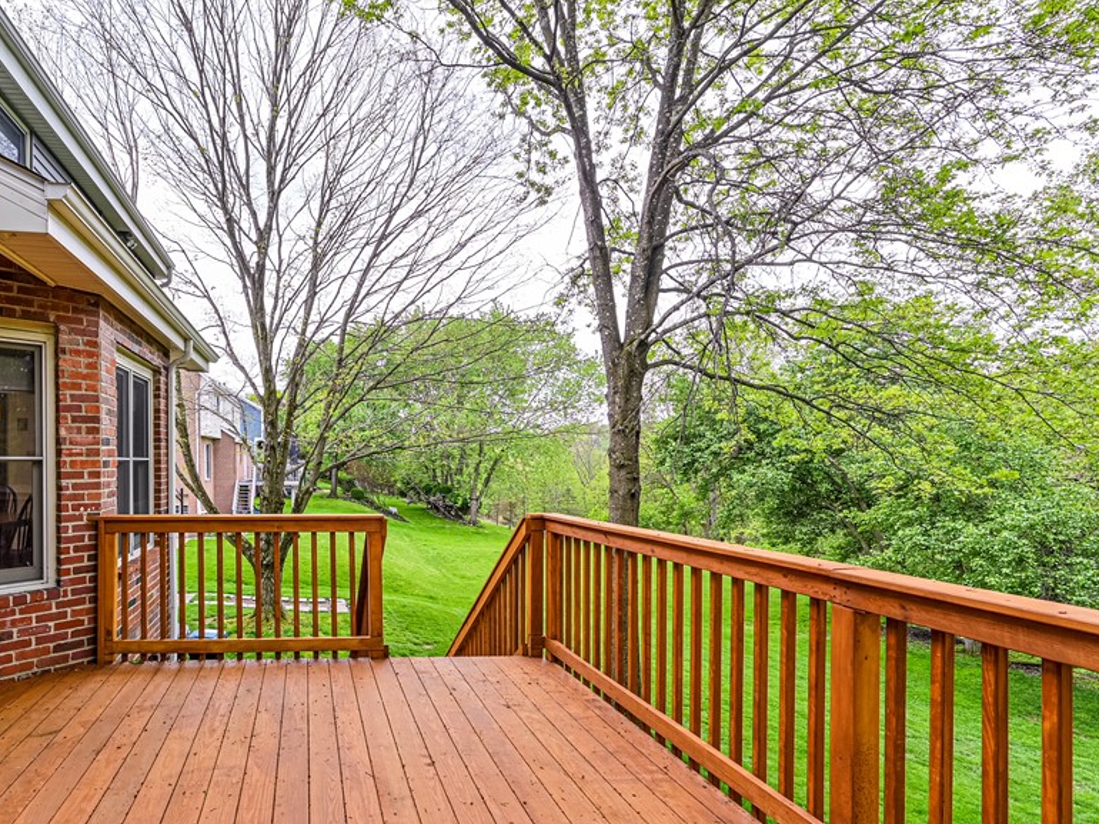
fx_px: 603
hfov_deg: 80.5
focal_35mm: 19
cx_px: 328
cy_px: 462
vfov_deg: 68.4
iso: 200
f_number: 8
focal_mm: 14
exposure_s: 1/15
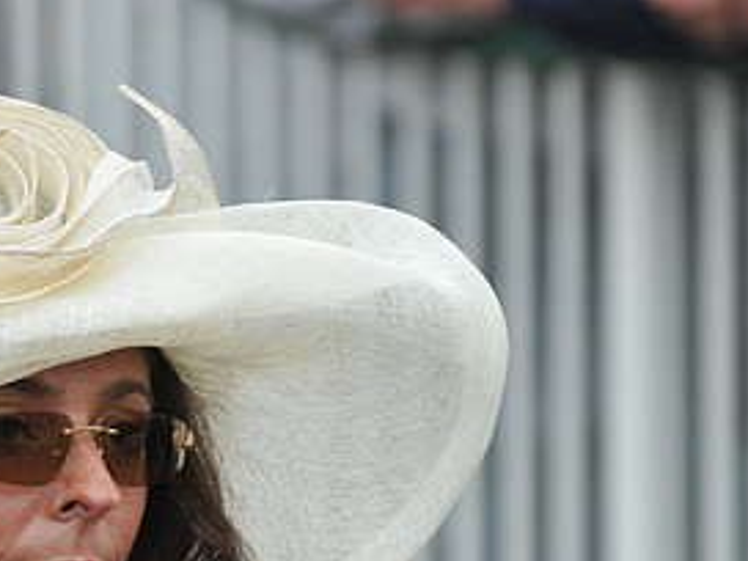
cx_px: 6
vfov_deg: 1.6
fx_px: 19901
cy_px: 395
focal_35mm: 921
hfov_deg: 2.2
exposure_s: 1/640
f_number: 6.3
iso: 800
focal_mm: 300
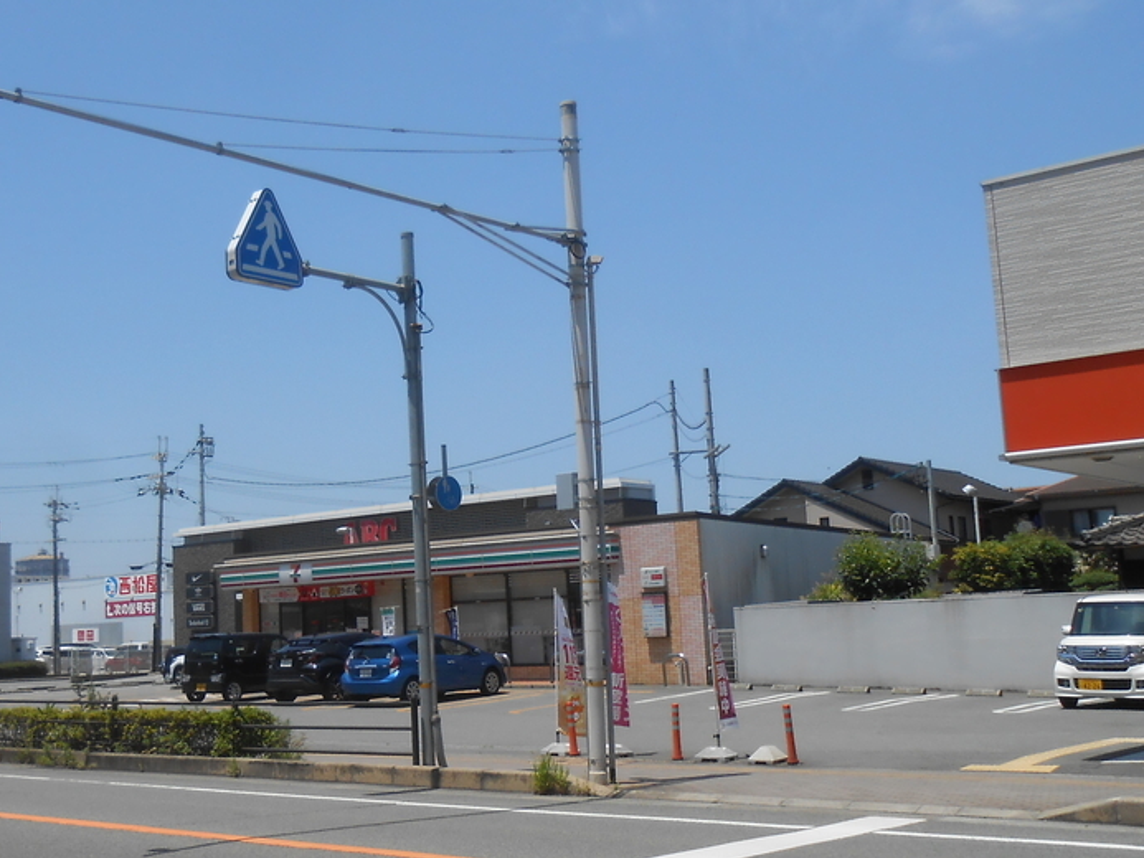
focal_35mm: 45
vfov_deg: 32.2
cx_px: 352
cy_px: 417
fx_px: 1487
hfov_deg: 41.3
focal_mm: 4.6
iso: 80
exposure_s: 1/1250
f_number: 3.5
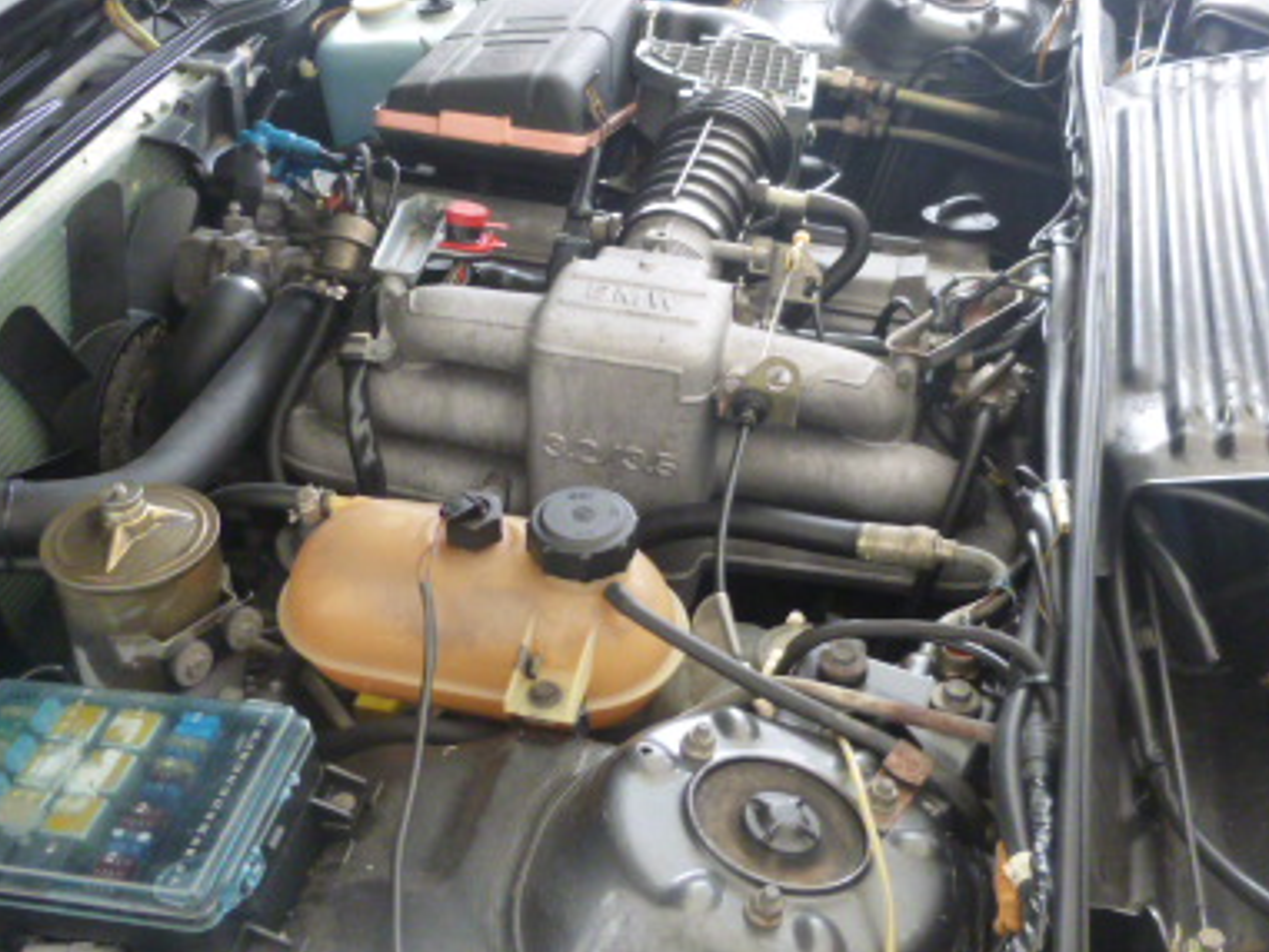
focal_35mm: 42
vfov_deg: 34.4
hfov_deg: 44.8
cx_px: 626
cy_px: 476
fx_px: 1540
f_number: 3.1
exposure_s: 1/20
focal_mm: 4.5
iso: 400
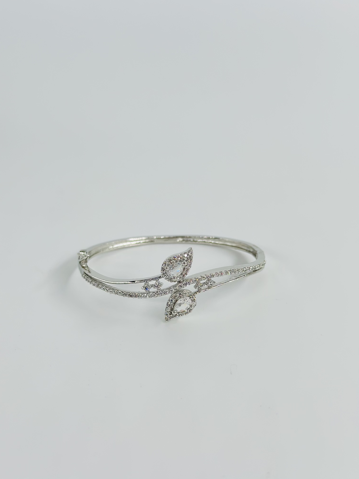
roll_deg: -0.8
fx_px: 664
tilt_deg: -26.1
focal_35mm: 48
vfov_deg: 39.7
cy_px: 240
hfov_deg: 30.3
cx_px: 180
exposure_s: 1/1541
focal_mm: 6.86
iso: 80
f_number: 1.78
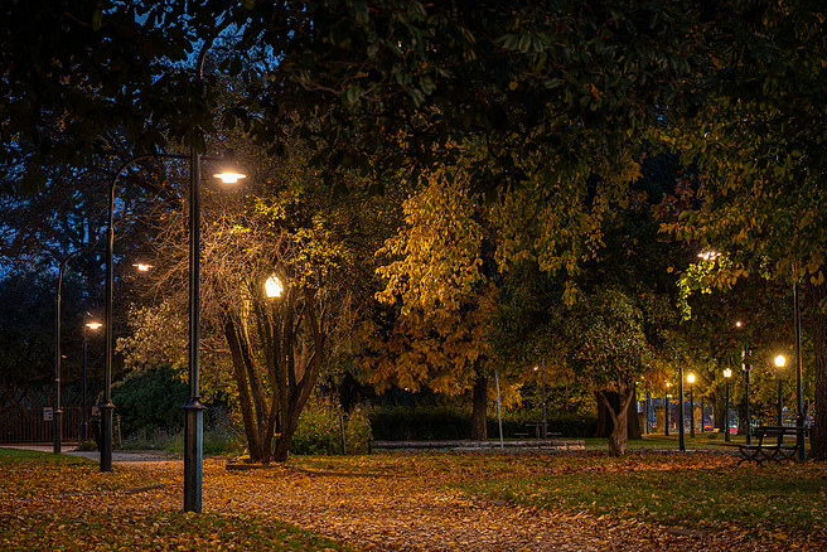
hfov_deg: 22.4
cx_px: 476
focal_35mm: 91
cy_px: 316
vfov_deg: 15.0
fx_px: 2091
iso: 250
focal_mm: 62
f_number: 5.6
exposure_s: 1/1.25
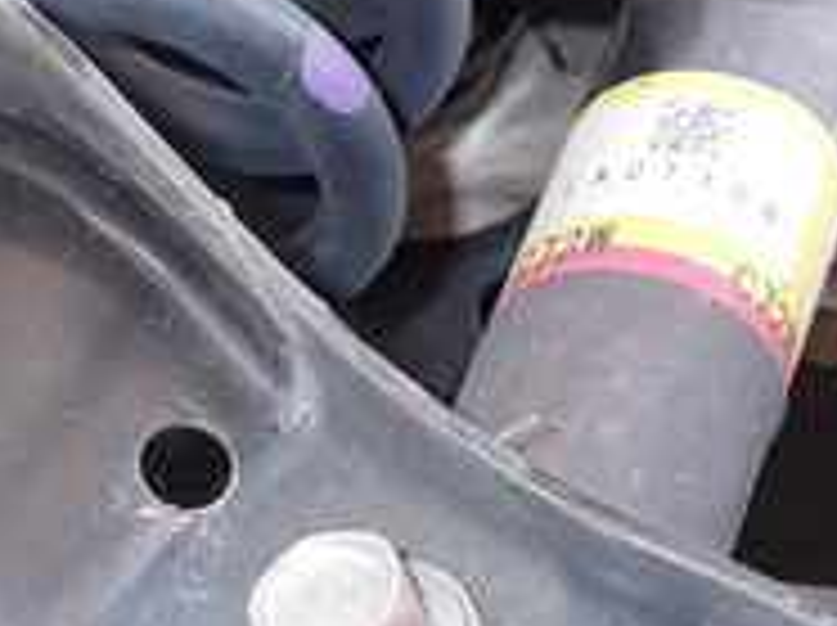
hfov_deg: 19.8
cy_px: 869
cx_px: 45
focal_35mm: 97
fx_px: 2342
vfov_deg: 14.4
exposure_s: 1/60
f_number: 2.3
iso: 100
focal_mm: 5.4
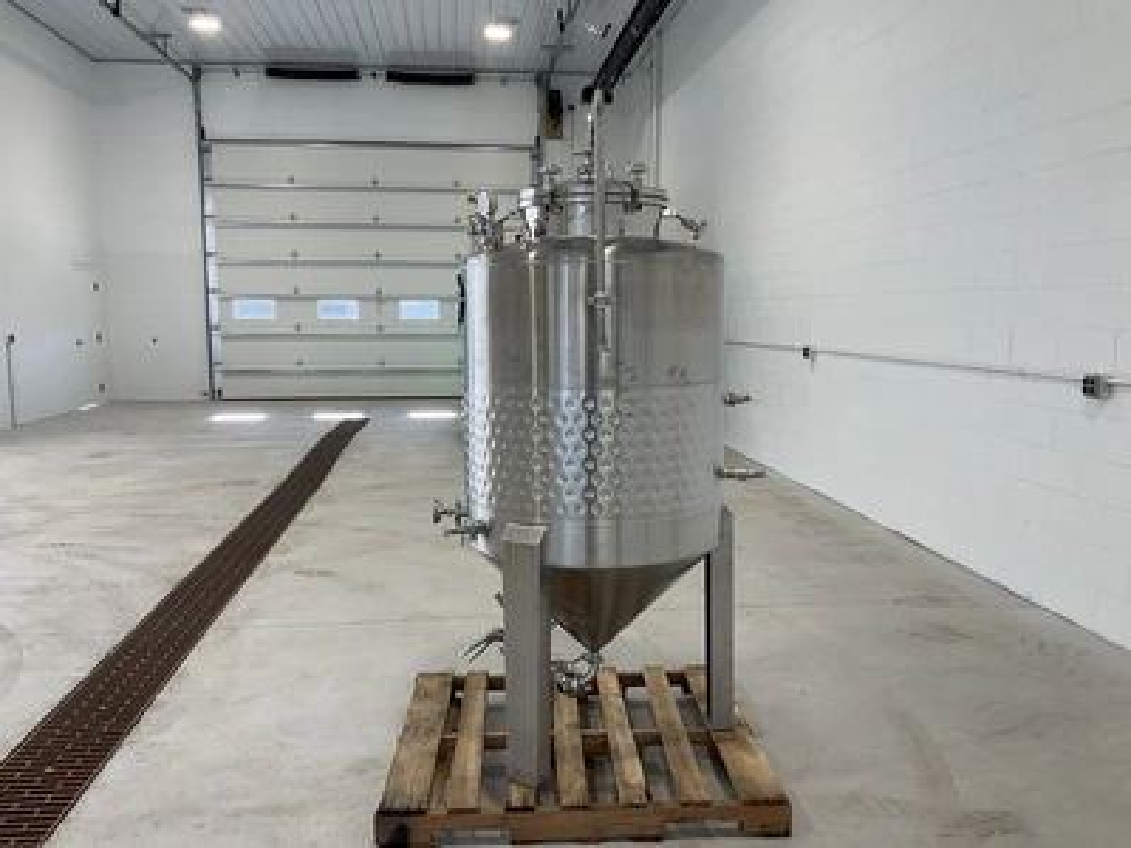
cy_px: 424
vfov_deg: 48.2
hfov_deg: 61.7
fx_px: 948
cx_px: 566
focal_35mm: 29
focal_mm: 3
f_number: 1.8
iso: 32
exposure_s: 1/122
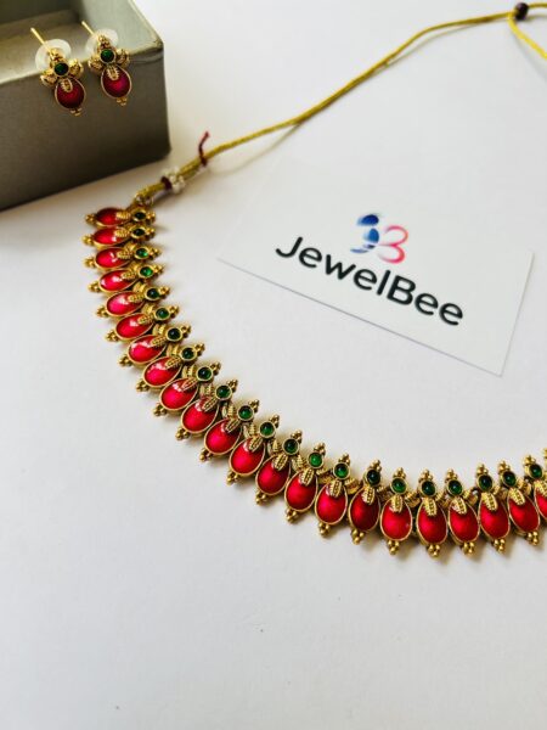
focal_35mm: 26
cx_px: 274
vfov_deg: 67.3
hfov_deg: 53.1
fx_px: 548
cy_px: 365
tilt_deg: -62.8
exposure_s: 1/144
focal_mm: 5.7
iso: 32
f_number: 1.5
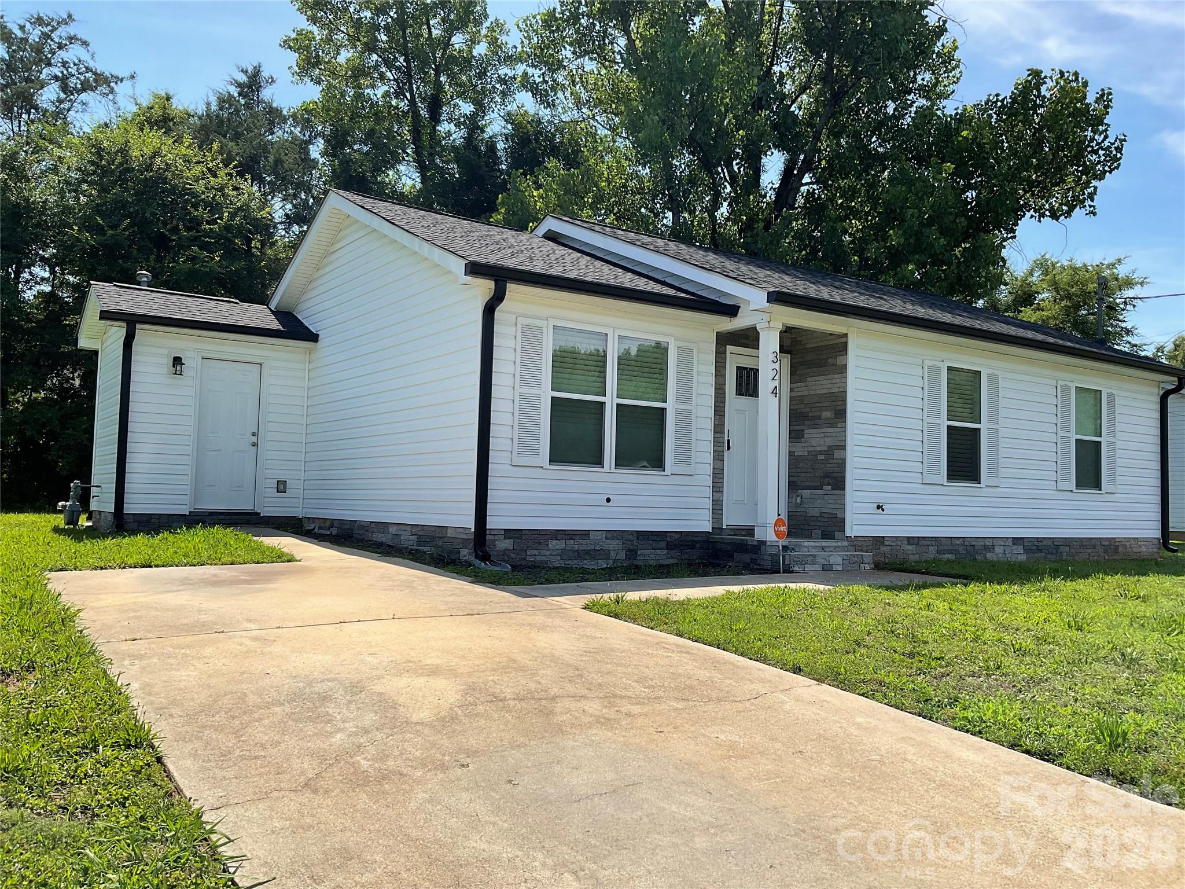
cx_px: 592
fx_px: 993
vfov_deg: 48.2
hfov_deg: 61.7
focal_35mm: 29
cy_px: 444
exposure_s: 1/1730
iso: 16
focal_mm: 3
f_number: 1.8
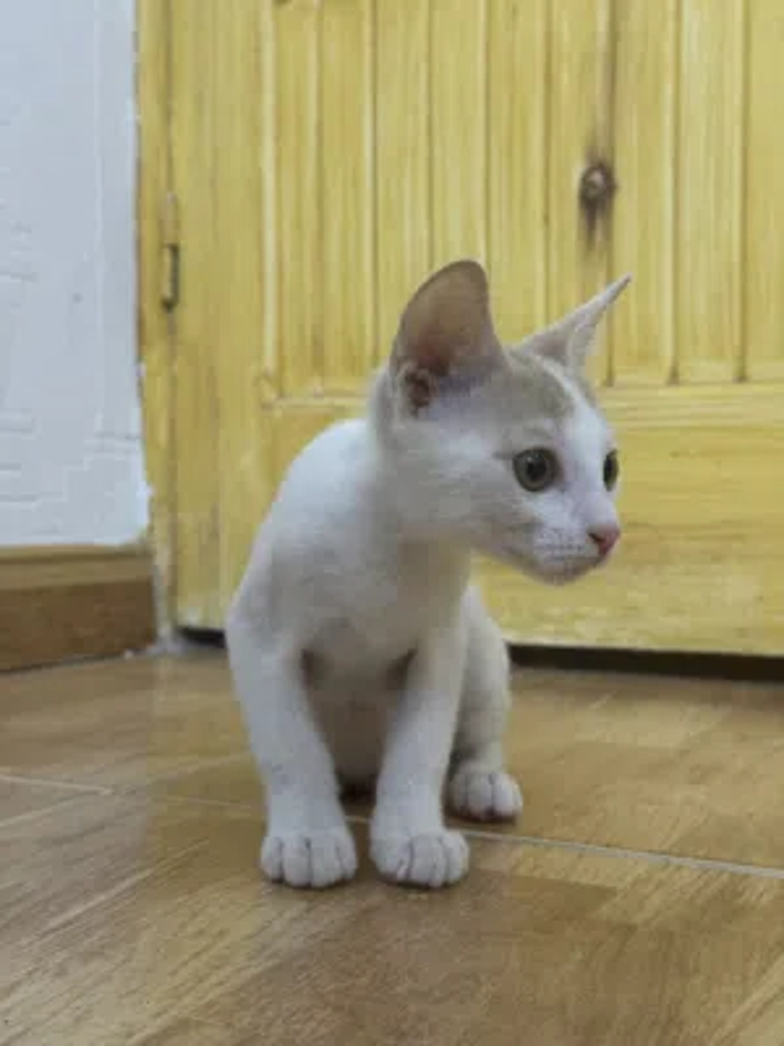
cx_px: 392
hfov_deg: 30.3
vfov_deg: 39.7
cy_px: 523
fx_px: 1450
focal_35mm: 48
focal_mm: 6.76
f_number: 1.78
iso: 250
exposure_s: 1/40
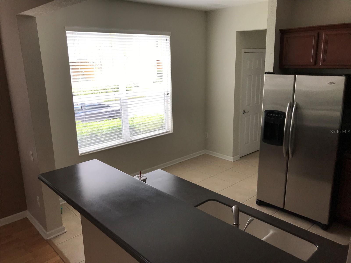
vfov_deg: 49.7
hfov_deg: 63.4
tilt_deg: -15.6
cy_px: 132
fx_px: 284
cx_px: 176
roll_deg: +1.4
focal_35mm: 28
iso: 32
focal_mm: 3.99
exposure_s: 1/120
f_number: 1.8
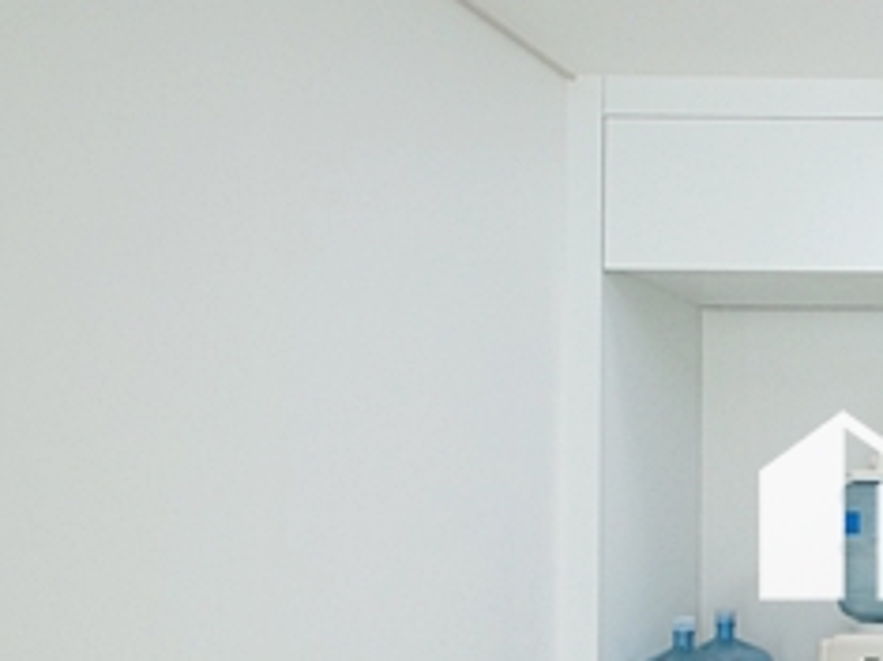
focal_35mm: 49
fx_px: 1249
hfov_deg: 29.2
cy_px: 492
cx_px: 1221
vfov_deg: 29.2
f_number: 4
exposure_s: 1/160
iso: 800
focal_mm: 10
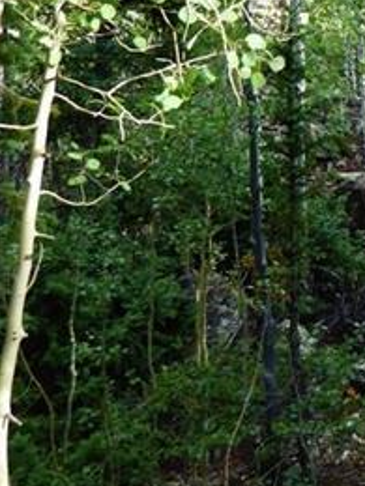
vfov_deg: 24.7
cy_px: -103
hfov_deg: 19.4
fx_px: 998
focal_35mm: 71
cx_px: 447
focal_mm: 4.3
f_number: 3.3
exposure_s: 1/60
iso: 100
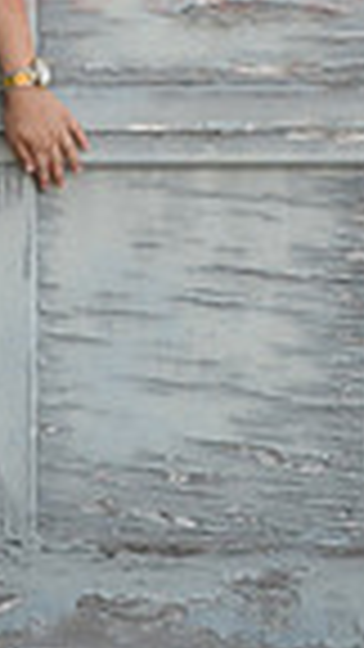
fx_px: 2608
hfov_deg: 6.9
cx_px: -849
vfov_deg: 13.9
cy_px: -22
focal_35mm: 152
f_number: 11
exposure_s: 1/160
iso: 640
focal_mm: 24
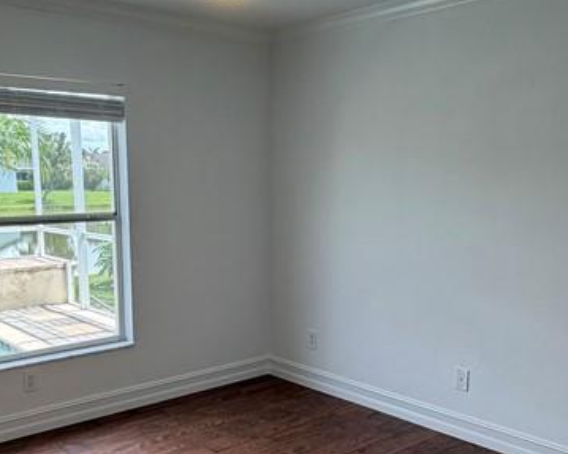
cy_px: 297
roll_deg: +1.1
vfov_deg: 37.8
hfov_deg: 46.7
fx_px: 655
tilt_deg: -10.8
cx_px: 244
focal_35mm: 39
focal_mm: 2.22
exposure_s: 1/120
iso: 125
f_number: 2.2
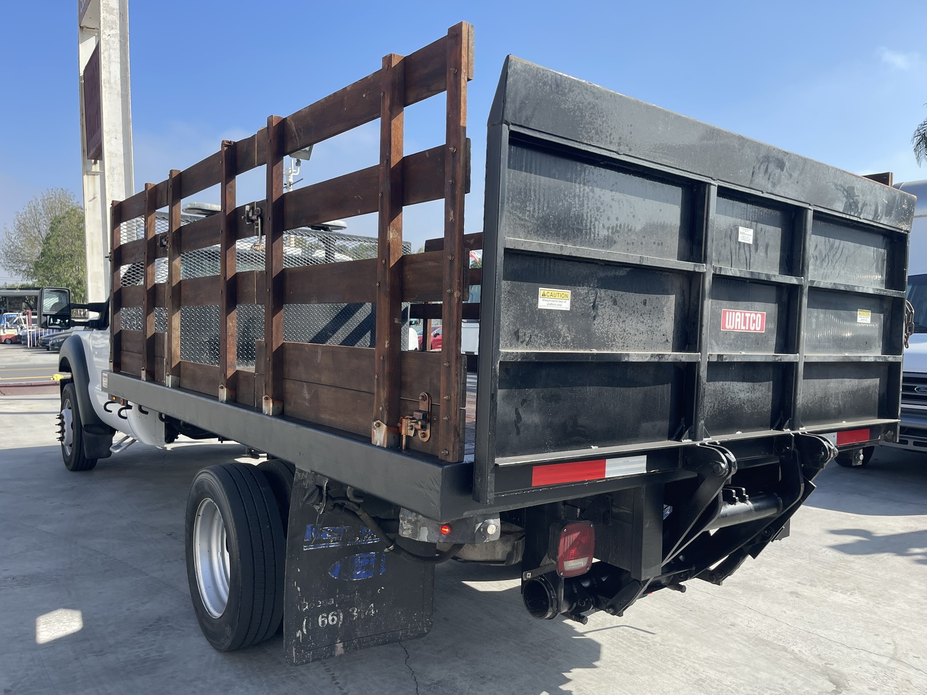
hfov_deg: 69.4
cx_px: 464
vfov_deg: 54.9
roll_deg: +0.6
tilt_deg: -4.8
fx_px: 669
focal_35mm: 25
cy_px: 348
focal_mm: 5.1
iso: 32
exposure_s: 1/1309
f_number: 1.6
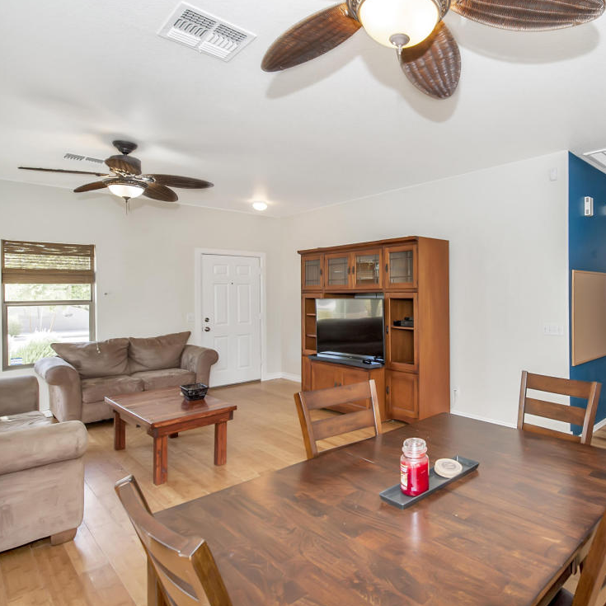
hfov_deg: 71.8
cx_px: 420
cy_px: 299
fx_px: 396
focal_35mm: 20
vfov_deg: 74.8
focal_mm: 15
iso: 640
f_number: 6.3
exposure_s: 1/60
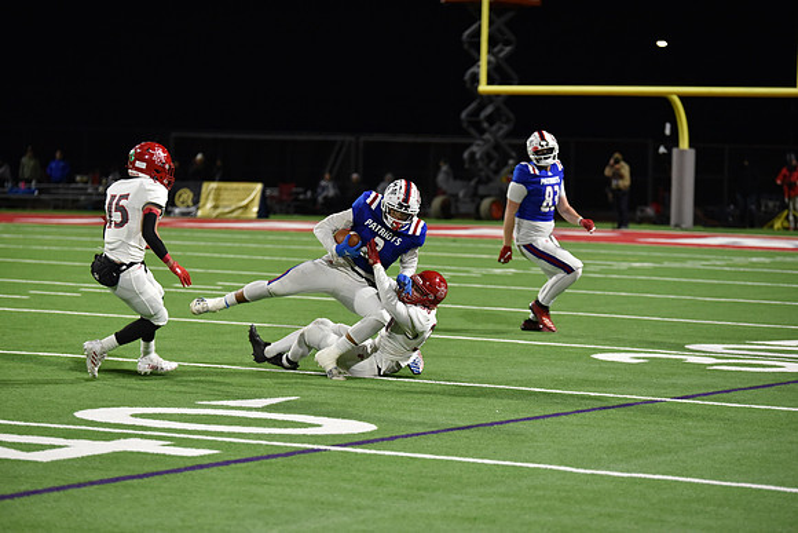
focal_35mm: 135
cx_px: 399
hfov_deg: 15.2
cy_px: 266
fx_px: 2993
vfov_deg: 10.2
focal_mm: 135
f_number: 2.8
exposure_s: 1/640
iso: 3200
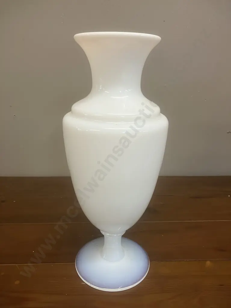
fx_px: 249
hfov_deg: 49.7
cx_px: 116
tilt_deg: -18.7
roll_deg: -0.8
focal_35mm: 28
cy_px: 154
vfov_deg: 63.4
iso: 100
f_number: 1.8
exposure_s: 1/50
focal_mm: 3.99
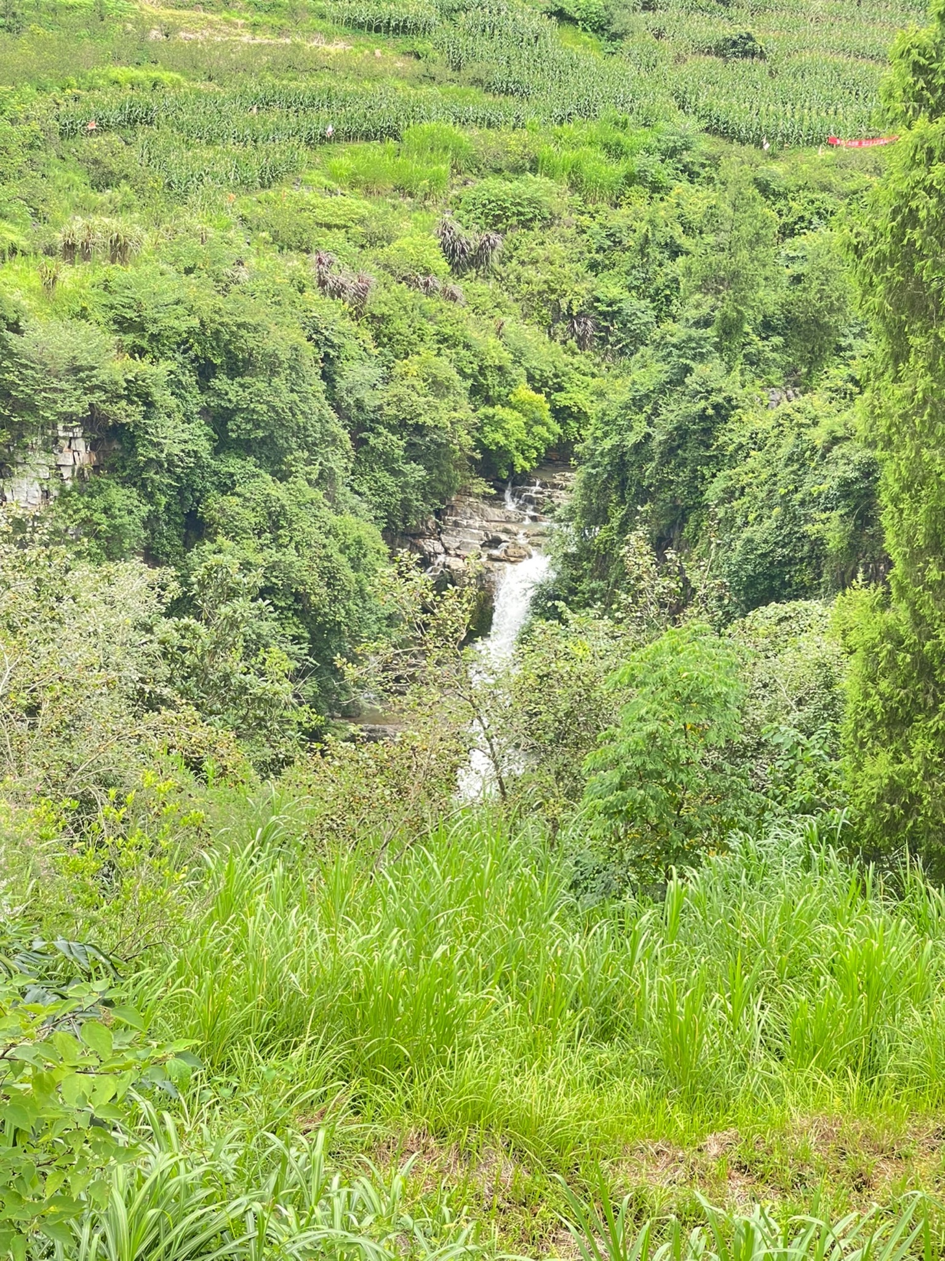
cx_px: 472
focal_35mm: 64
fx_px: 2330
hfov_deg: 22.9
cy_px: 630
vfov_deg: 30.3
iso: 64
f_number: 2.2
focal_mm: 7.5
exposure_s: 1/121
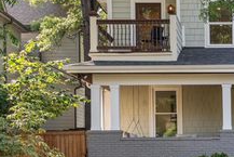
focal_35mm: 99
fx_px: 644
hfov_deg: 19.9
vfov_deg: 13.8
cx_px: 239
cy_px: 81
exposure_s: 1/25
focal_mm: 43
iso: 160
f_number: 9
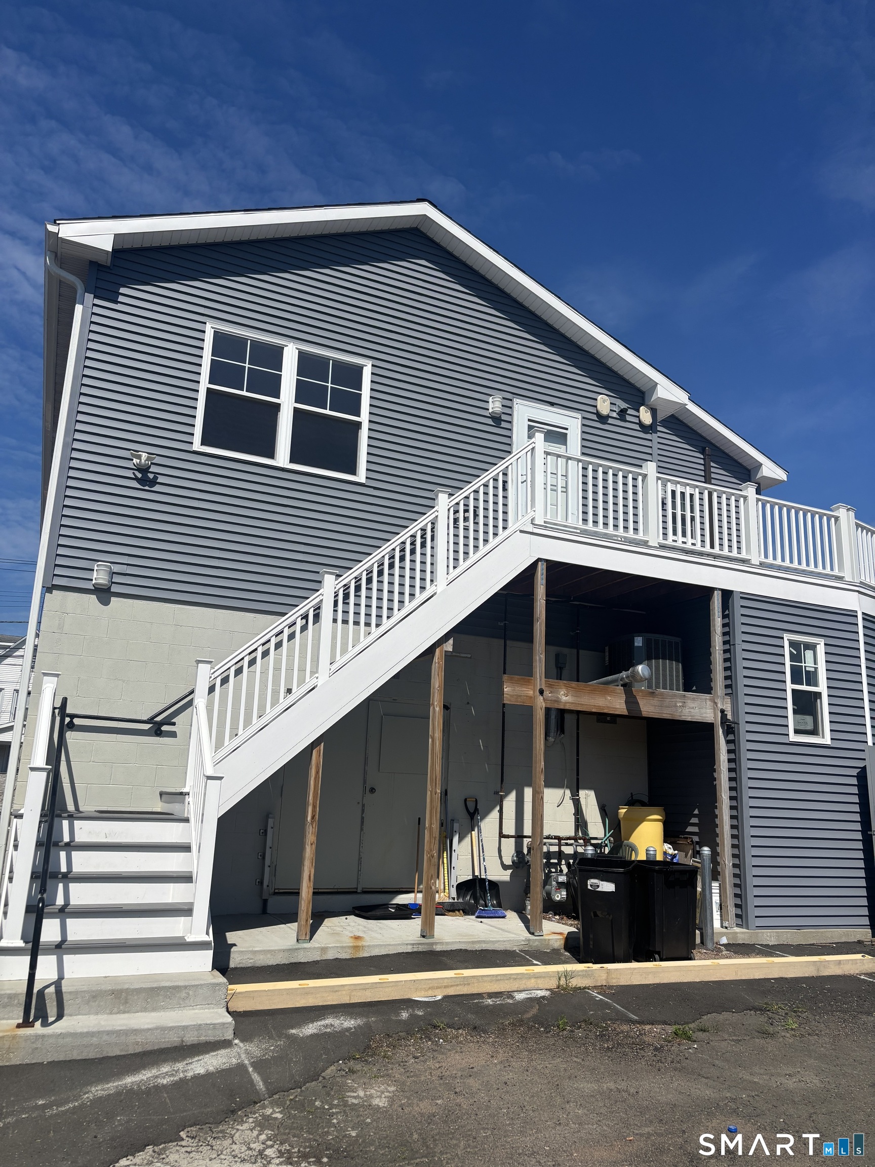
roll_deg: -2.7
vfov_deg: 67.3
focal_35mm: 26
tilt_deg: +14.2
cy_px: 584
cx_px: 438
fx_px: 876
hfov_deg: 53.1
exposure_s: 1/6711
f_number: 1.6
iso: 50
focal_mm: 5.96
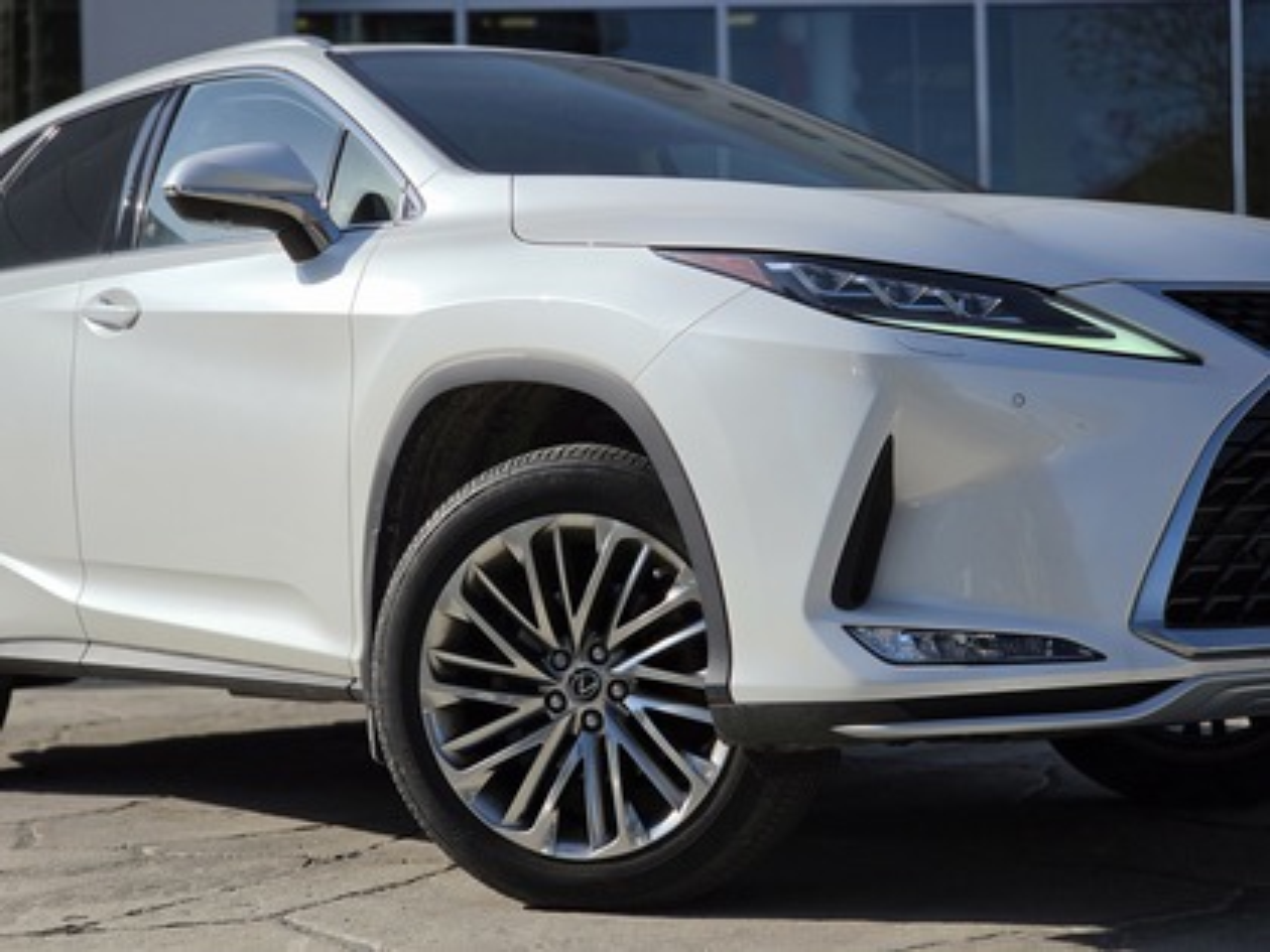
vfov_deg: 21.3
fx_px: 2531
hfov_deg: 28.2
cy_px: 476
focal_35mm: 69
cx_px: 635
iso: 25
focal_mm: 7
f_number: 2.4
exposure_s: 1/2404
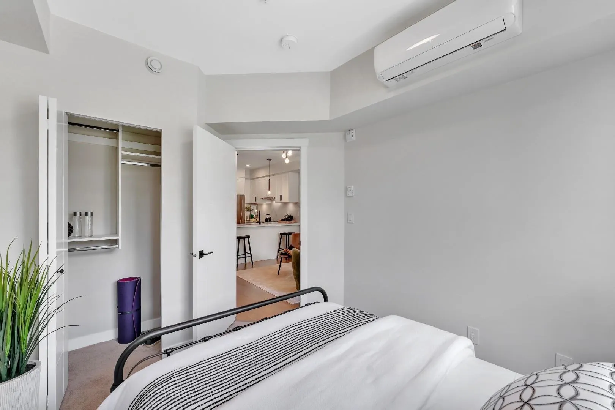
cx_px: 308
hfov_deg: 101.9
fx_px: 249
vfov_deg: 78.8
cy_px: 205
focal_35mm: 15
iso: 400
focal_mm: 14.6
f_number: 8
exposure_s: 1/50
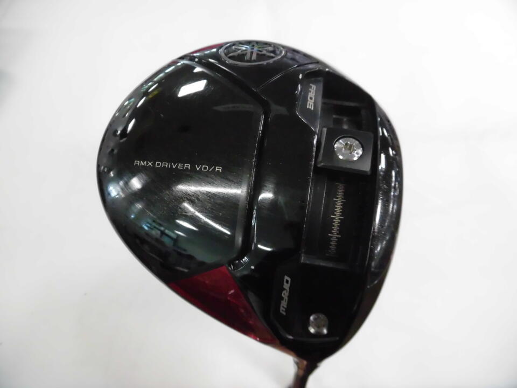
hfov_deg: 71.6
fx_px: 358
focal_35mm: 24
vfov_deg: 56.8
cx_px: 258
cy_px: 194
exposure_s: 1/160
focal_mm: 4.3
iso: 800
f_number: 3.1
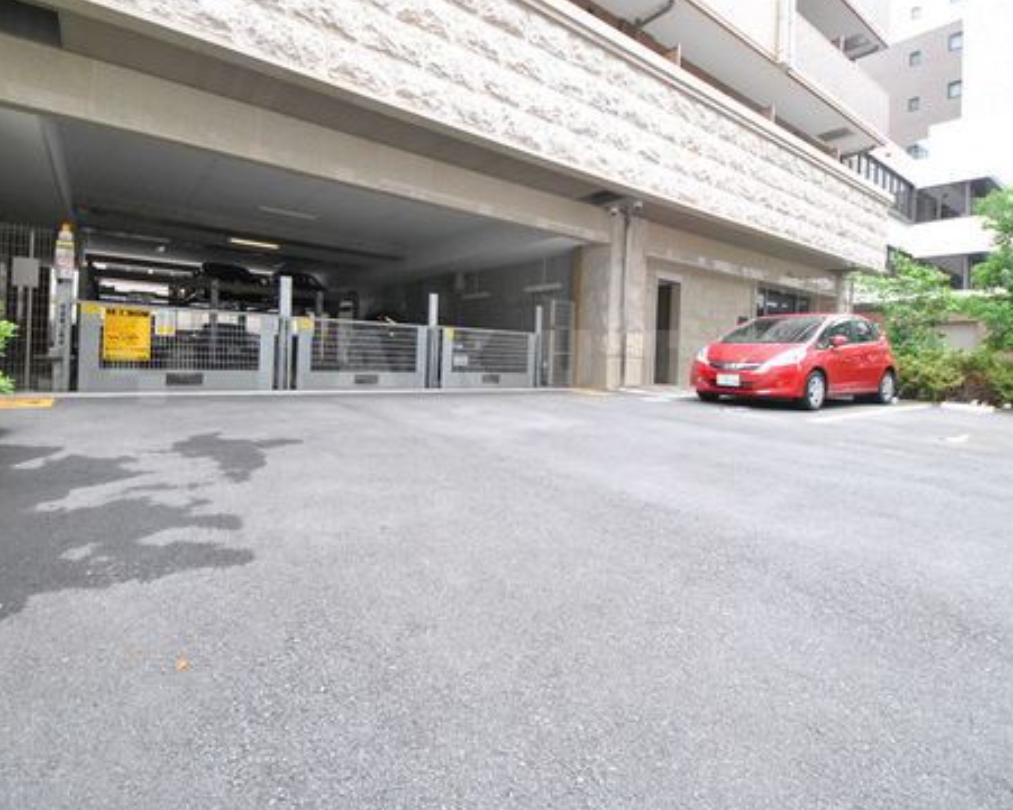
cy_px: 362
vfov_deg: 80.1
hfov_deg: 92.7
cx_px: 447
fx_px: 480
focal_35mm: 16
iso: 800
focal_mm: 8
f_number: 6.3
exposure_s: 1/160
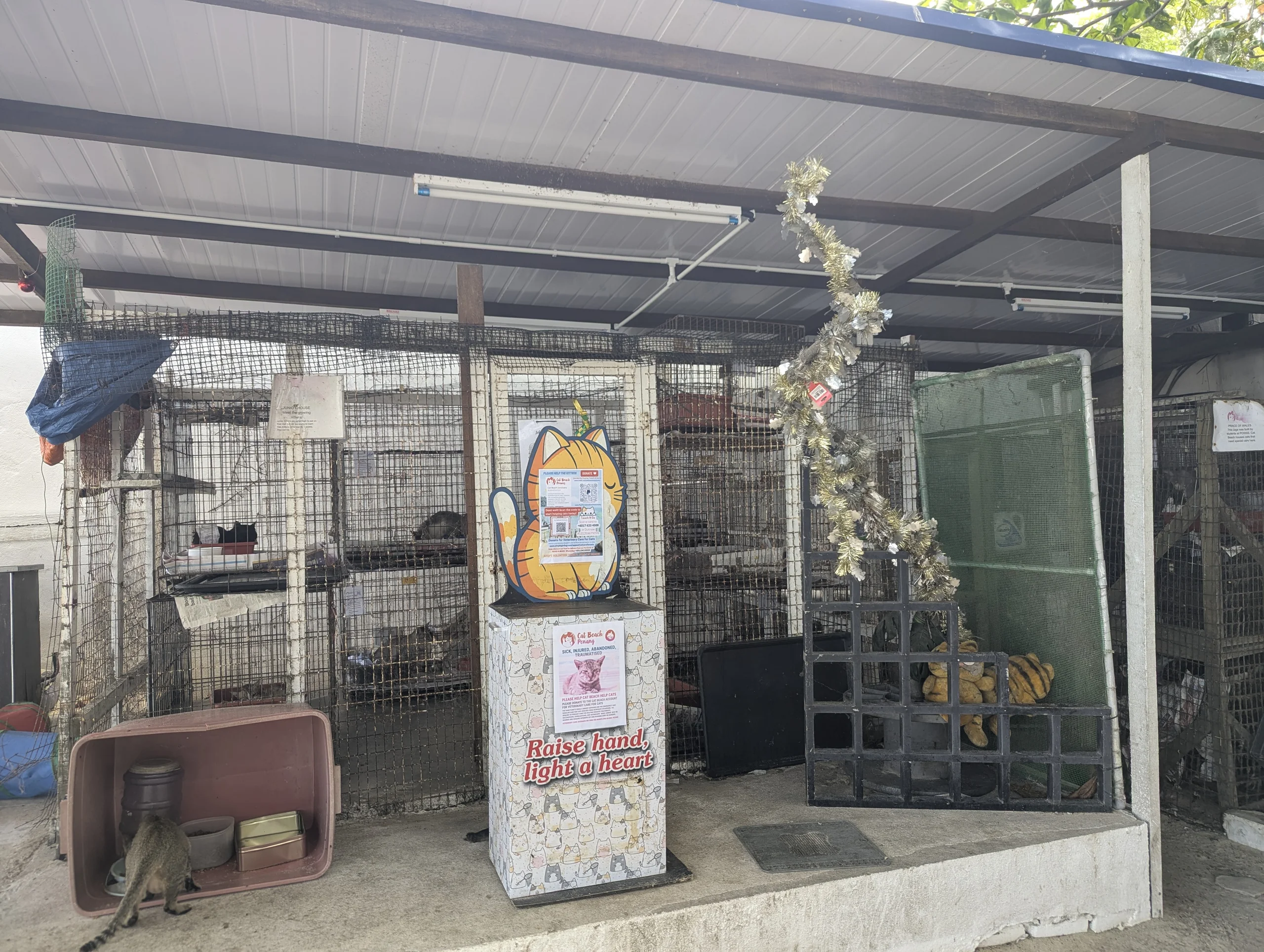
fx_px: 878
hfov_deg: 71.5
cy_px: 476
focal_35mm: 24
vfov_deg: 56.9
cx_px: 632
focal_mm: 6.81
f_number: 1.85
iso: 38
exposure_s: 1/145
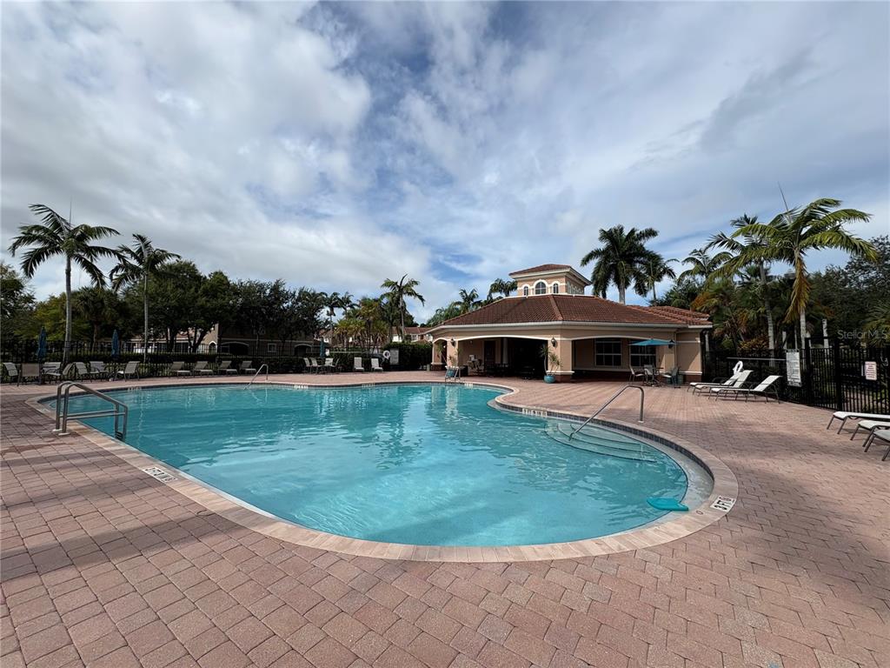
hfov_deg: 102.1
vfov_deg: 85.7
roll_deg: -0.2
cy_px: 334
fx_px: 360
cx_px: 445
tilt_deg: +3.5
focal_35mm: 14
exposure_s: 1/2770
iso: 50
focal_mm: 2.22
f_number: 2.2
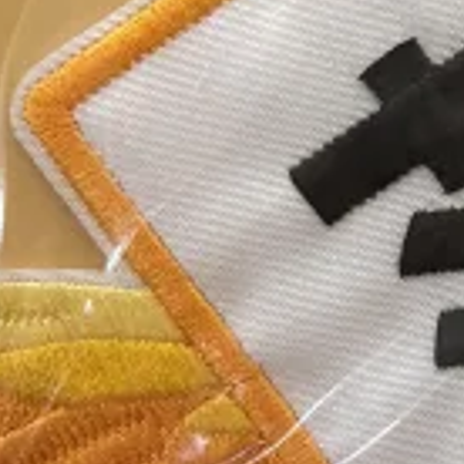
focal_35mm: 222
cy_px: 114
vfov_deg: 7.9
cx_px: 837
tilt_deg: -16.6
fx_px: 3367
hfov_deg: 7.6
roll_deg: -1.5
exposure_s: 1/100
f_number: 1.78
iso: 64
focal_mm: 6.76
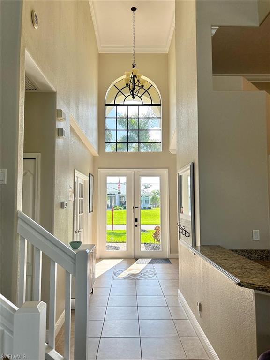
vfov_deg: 67.3
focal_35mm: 26
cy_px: 180
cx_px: 135
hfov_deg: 53.1
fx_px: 270
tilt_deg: +3.9
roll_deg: -0.3
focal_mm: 5.7
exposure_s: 1/658
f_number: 1.5
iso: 50
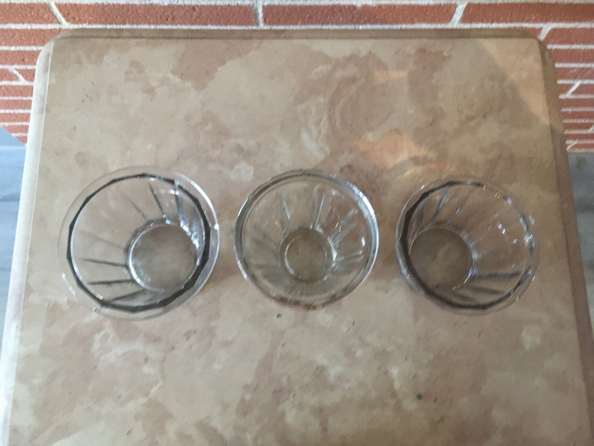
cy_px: 223
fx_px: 498
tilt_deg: -76.7
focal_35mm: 29
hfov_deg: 61.7
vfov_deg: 48.2
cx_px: 297
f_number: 2.2
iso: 200
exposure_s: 1/25
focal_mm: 4.15
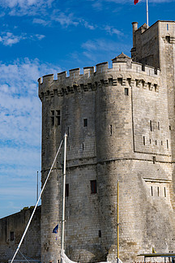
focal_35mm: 86
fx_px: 627
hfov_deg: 15.9
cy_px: 139
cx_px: 96
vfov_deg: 23.6
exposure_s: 1/640
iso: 90
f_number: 8
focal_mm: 62
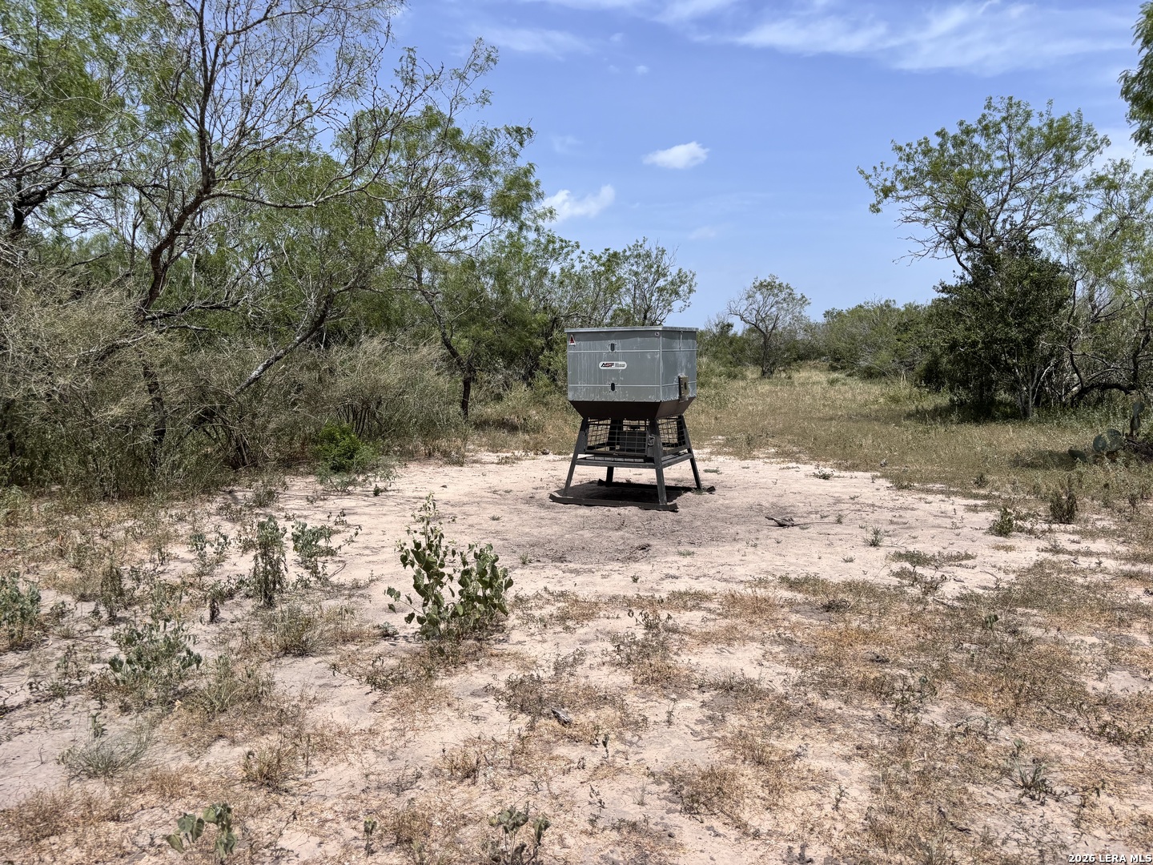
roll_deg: +0.6
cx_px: 576
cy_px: 432
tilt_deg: -6.9
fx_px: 866
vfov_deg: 53.1
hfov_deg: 67.3
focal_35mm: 26
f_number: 1.6
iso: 50
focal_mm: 5.96
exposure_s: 1/4255
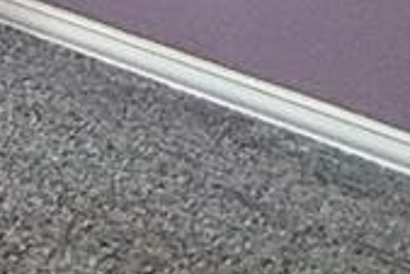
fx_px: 1505
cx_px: -941
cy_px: -485
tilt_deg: -12.8
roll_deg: +1.7
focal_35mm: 132
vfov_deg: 8.9
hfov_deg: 9.9
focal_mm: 2.22
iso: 100
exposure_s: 1/120
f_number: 2.2
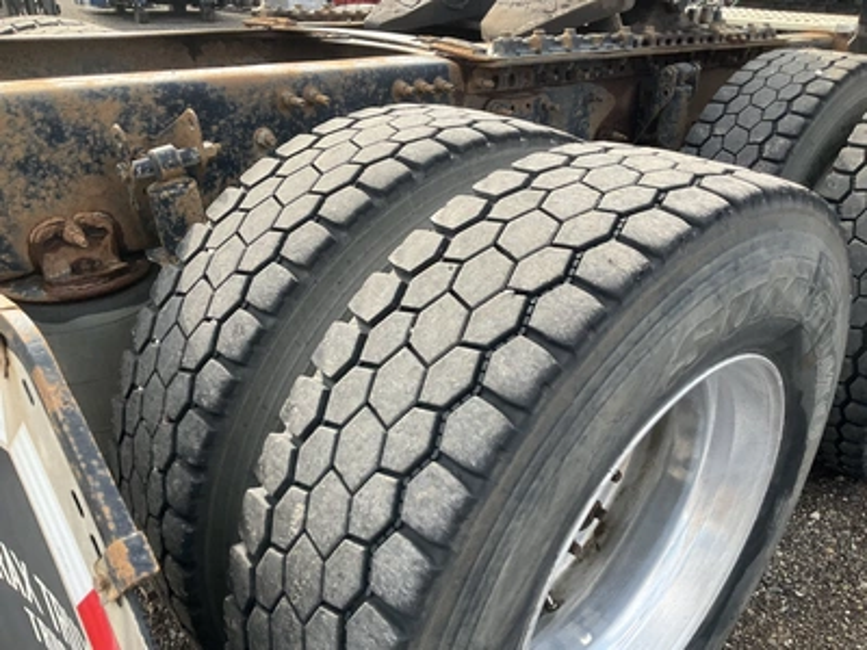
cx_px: 434
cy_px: 325
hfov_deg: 61.7
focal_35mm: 29
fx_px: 726
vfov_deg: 48.2
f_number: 1.8
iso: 25
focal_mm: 3
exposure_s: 1/383
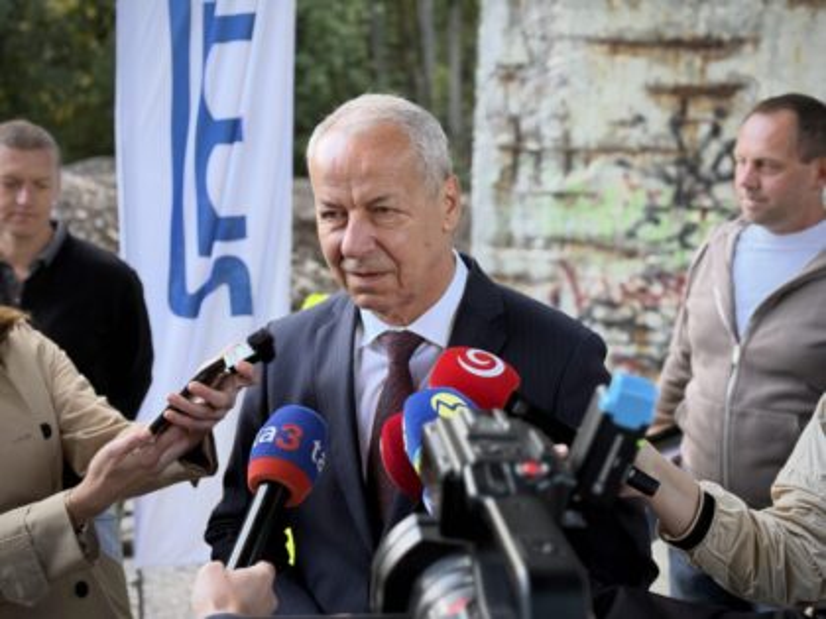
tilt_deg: -11.0
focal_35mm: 48
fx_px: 1145
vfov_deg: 30.3
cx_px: 413
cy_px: 310
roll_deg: -2.1
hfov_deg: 39.7
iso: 100
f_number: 1.78
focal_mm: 6.76
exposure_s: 1/110
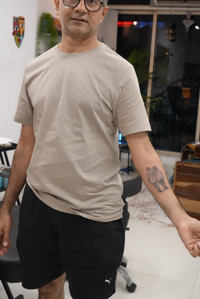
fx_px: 380
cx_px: 116
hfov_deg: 29.5
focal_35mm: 46
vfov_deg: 42.7
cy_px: 116
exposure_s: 1/160
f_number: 4
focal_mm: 23
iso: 3200
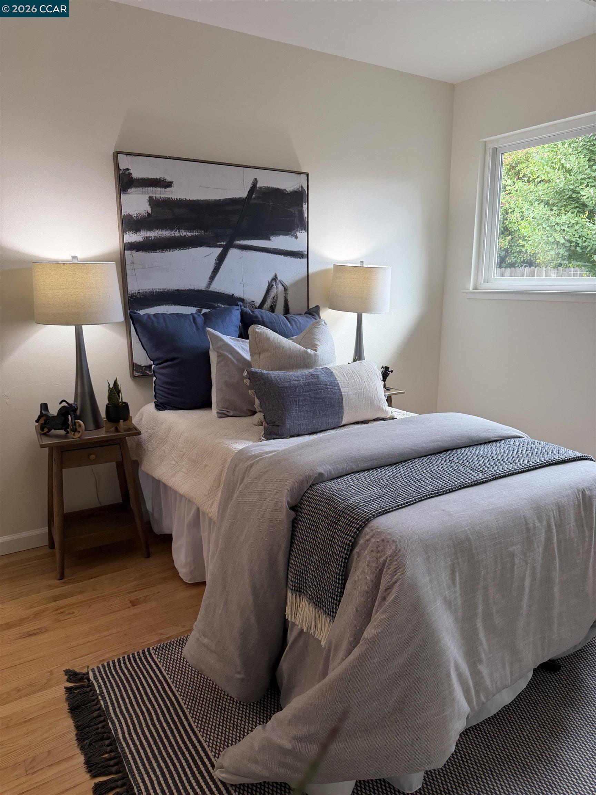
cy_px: 398
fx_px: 551
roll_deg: +0.5
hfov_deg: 56.8
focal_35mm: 24
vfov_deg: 71.6
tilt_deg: -12.1
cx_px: 298
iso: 125
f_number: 1.78
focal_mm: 6.76
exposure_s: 1/120
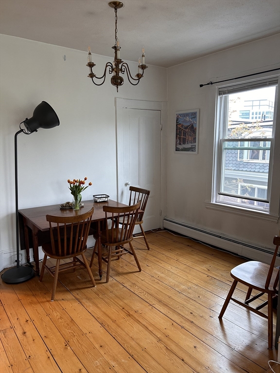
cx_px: 140
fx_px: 280
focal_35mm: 26
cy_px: 186
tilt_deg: -7.5
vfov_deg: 67.3
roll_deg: +0.6
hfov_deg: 53.1
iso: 100
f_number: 1.5
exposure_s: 1/60
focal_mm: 5.7
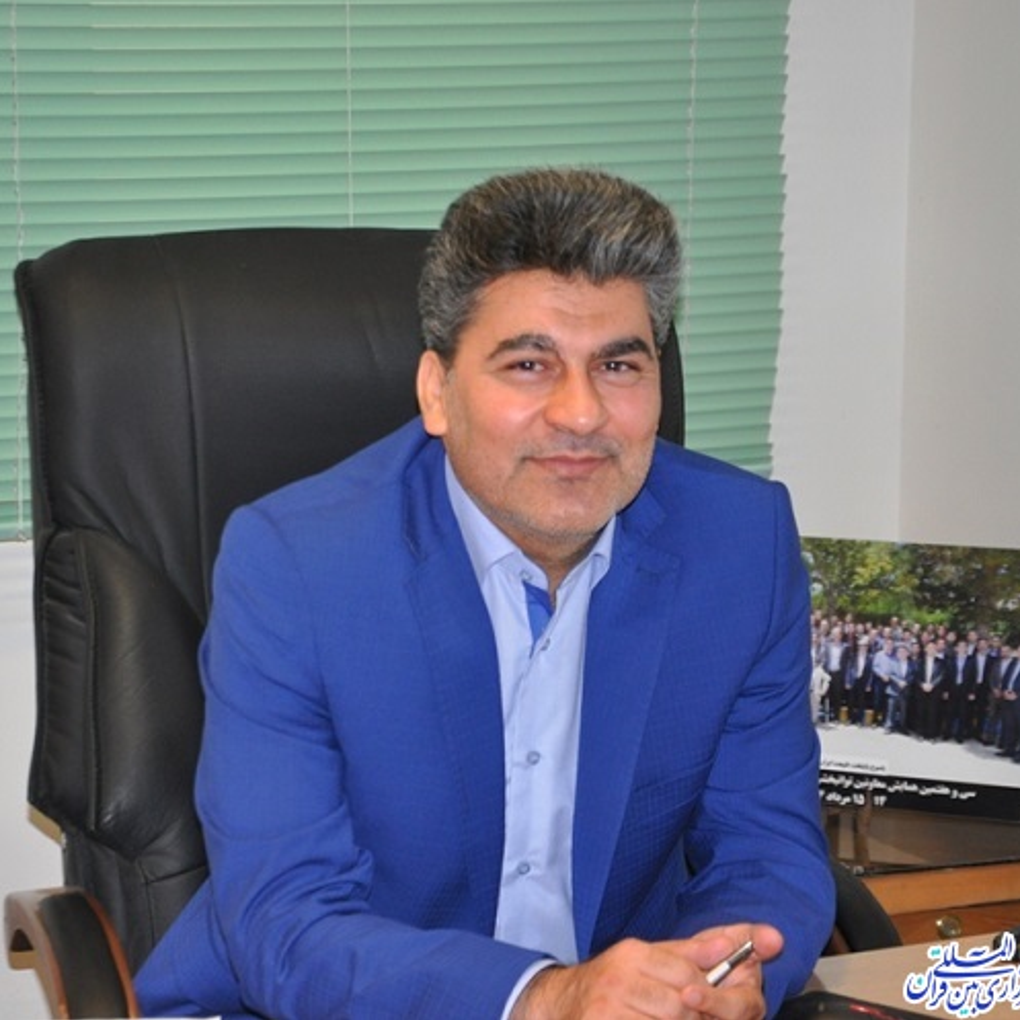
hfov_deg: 17.4
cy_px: 509
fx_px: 3334
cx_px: 359
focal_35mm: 100
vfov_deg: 17.4
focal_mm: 52
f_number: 5
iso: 800
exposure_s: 1/60
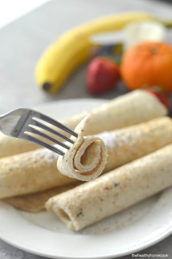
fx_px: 538
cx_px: 86
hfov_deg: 18.2
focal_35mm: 75
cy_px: 130
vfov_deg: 27.0
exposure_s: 1/500
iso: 720
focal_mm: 50
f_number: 2.8
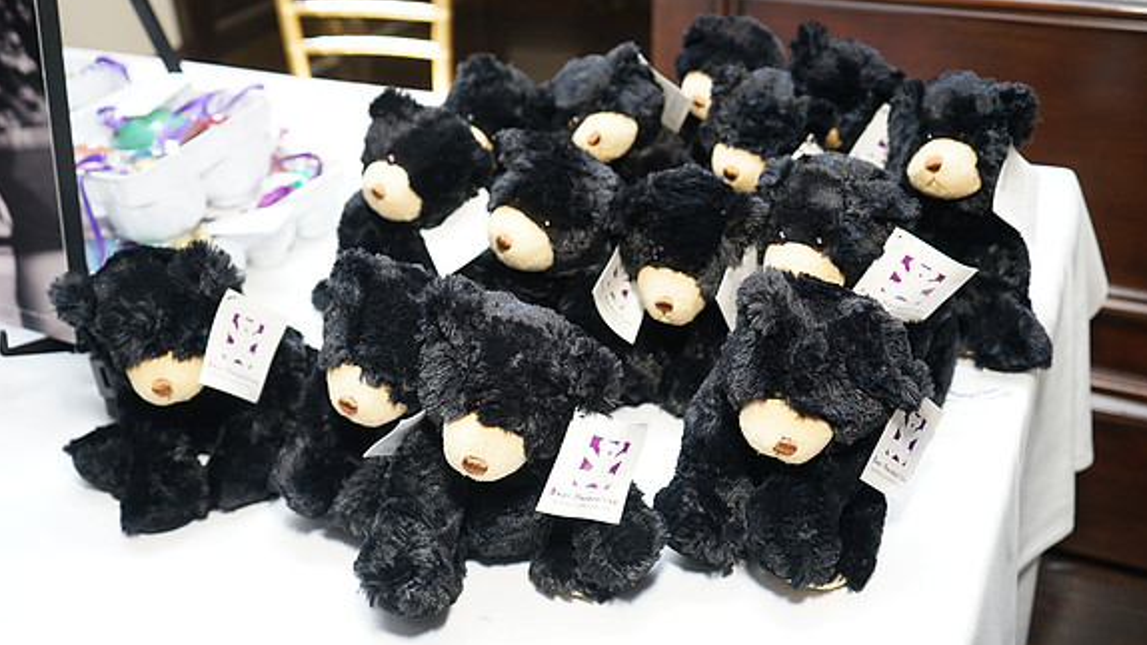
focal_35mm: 36
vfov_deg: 32.8
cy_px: 307
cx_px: 572
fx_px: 1095
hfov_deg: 55.3
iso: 400
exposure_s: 1/80
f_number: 4.5
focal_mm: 34
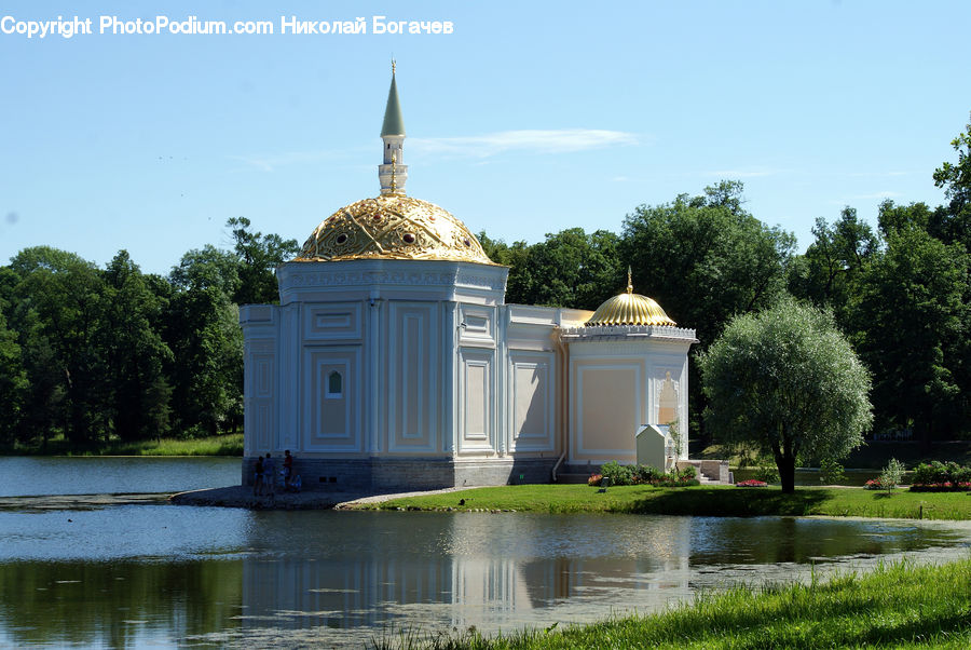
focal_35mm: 82
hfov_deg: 24.6
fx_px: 2227
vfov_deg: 16.6
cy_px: 325
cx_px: 486
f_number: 13
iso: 100
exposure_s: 1/125
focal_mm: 55
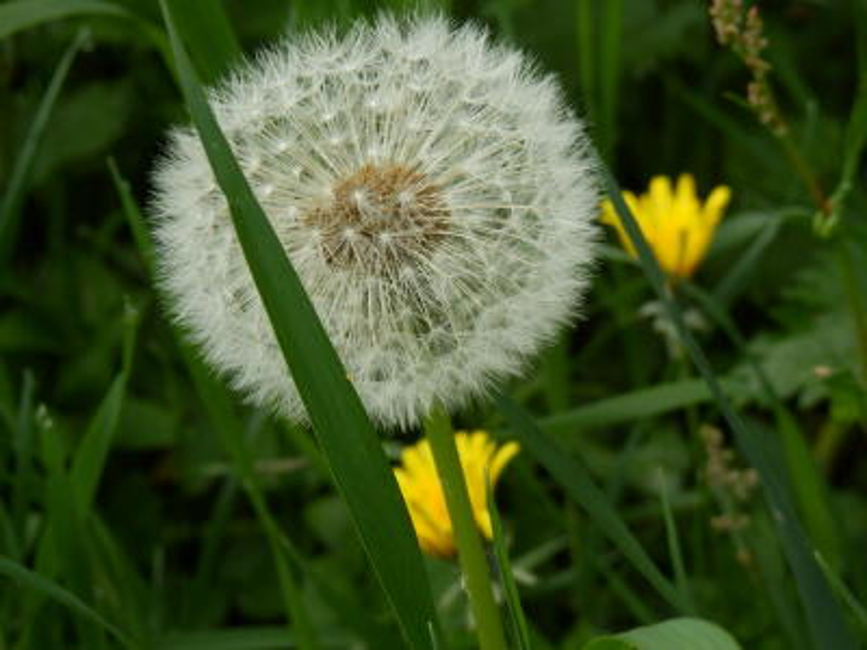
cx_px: 434
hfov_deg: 24.4
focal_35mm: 80
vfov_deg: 18.4
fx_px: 2004
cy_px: 325
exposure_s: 1/125
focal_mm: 14.4
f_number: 4.6
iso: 80
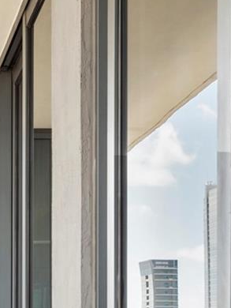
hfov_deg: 10.4
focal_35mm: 138
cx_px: -114
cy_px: 378
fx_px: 1227
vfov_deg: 13.8
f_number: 9
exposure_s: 1/30
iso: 250
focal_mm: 35
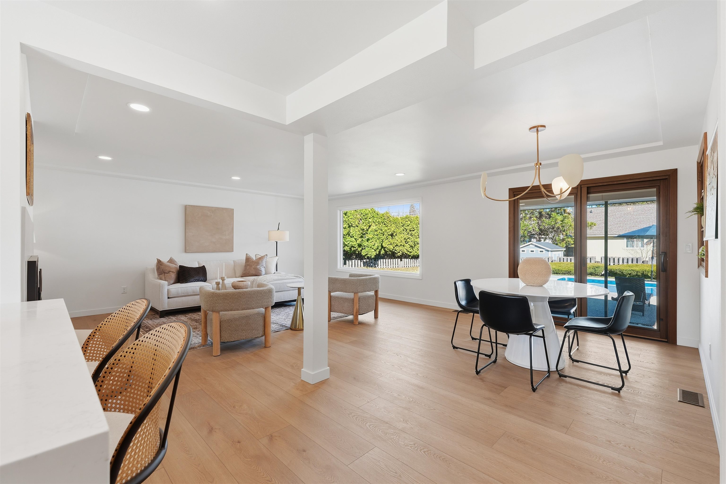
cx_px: 363
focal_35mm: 16
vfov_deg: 73.7
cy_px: 242
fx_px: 323
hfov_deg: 96.7
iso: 100
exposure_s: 1/80
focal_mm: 16
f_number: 8
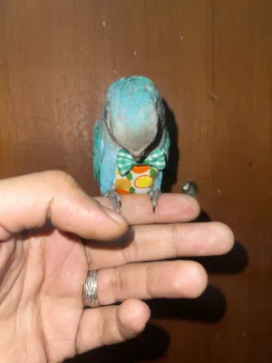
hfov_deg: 54.9
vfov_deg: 69.4
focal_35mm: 25
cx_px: 136
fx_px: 262
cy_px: 182
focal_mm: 5.1
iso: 40
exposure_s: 1/25
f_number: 1.6
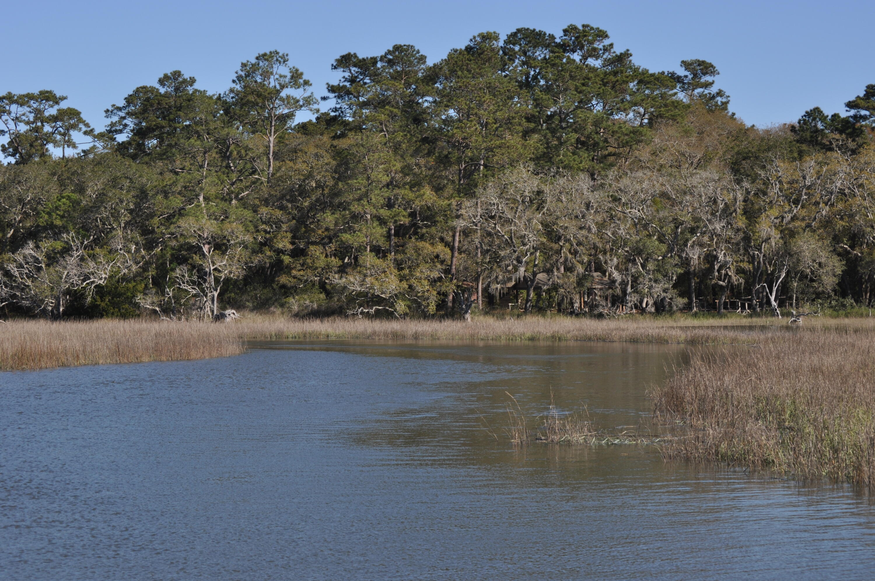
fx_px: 2003
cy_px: 290
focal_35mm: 82
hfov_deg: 24.6
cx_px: 438
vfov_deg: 16.5
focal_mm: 55
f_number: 9
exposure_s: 1/320
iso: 200
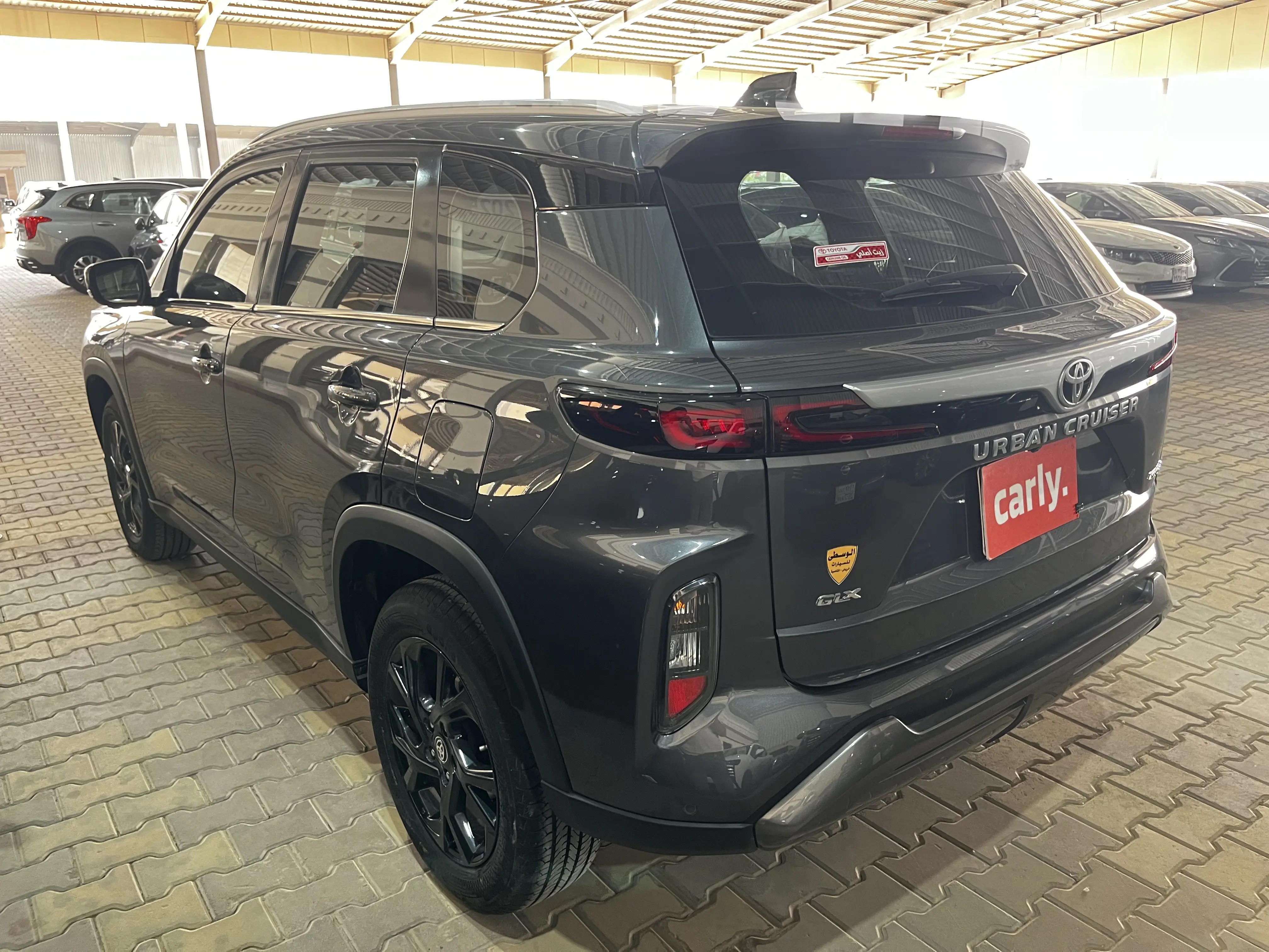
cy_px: 476
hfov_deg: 67.3
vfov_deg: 53.1
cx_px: 634
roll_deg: +0.3
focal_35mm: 26
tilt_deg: -16.6
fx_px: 953
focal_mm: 5.1
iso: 250
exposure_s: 1/60
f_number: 1.6
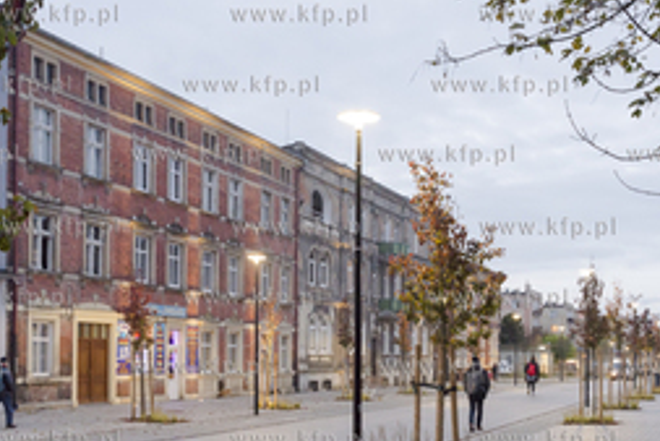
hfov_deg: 40.2
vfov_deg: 27.5
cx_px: 391
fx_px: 899
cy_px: 262
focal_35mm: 49
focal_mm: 31
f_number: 6.3
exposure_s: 1/30
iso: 5000
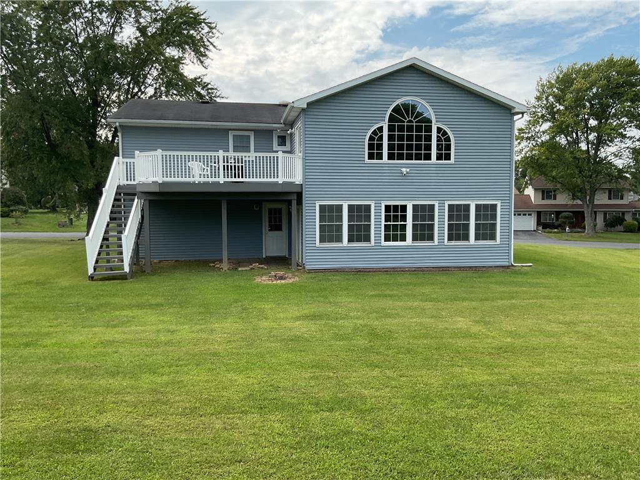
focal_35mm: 29
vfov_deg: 48.2
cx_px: 320
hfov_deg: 61.7
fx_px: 536
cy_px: 240
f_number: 1.8
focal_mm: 3
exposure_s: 1/855
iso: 16
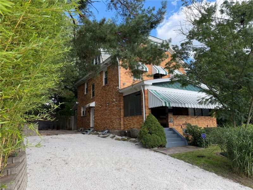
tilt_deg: +9.2
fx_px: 175
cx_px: 126
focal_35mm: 24
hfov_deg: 71.6
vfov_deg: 56.8
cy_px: 95
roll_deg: +2.5
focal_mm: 6.76
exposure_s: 1/1032
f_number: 1.78
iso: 100
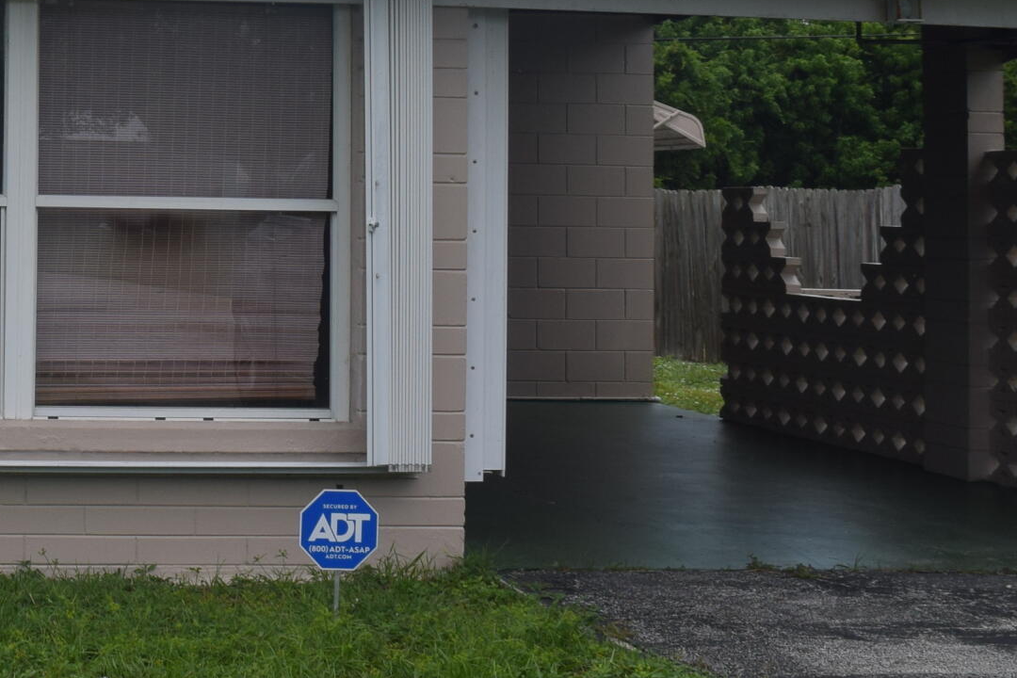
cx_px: -275
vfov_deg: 17.9
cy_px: 62
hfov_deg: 24.0
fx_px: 2119
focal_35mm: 75
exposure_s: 1/400
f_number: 10
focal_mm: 18
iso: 200
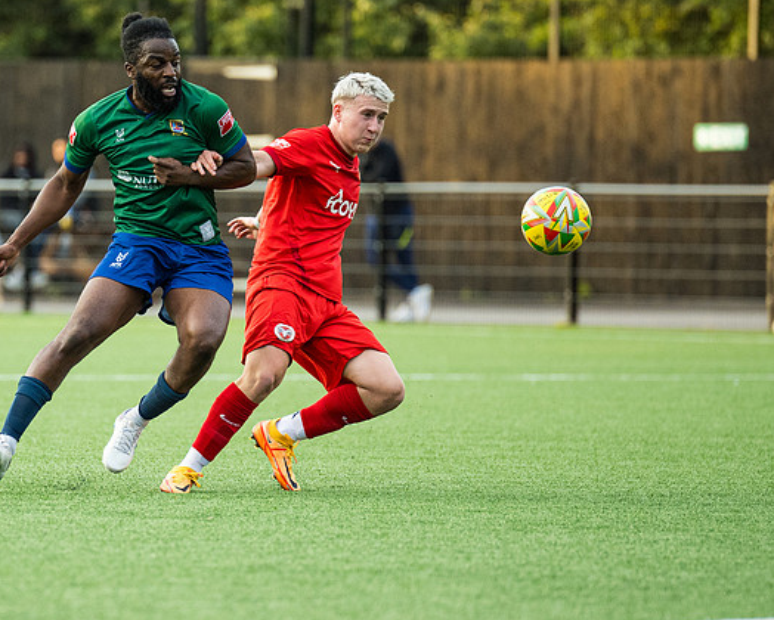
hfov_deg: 3.7
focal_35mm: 520
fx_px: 11921
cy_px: 288
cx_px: 62
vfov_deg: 3.0
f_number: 2.8
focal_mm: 200
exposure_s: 1/800
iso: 800
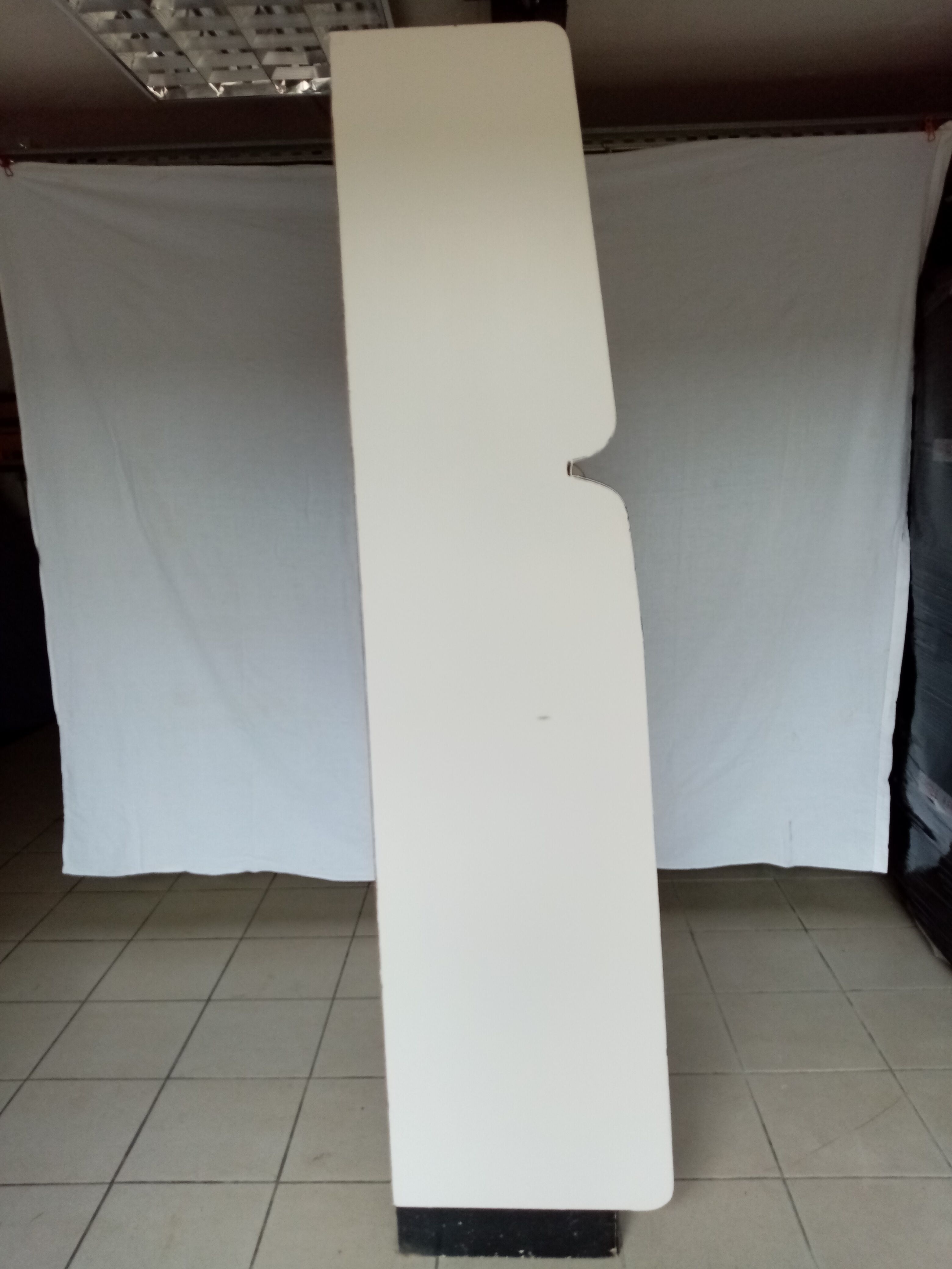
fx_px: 953
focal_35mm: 26
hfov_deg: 53.1
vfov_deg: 67.3
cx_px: 476
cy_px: 634
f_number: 1.8
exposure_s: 1/100
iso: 154
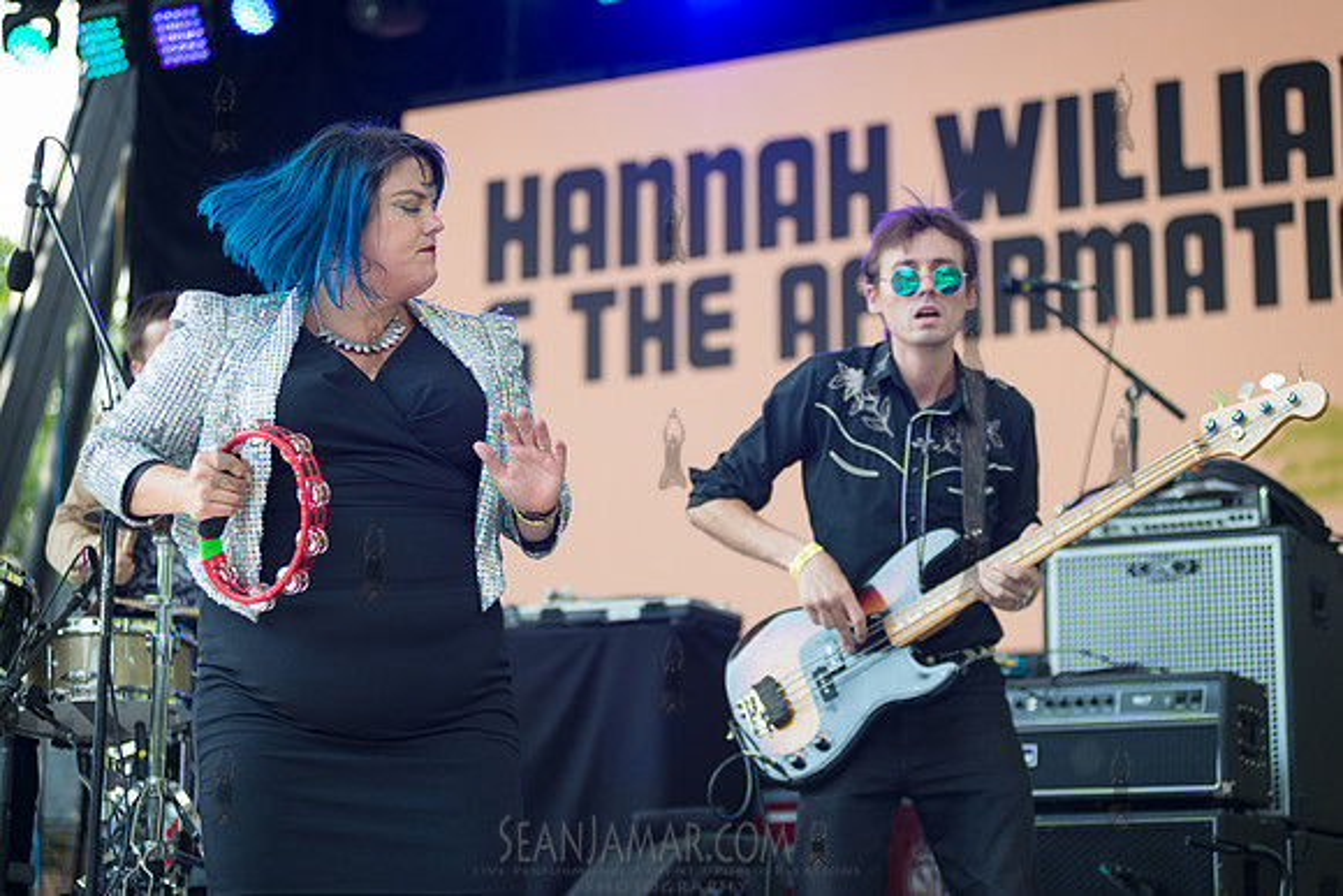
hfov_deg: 25.4
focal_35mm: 80
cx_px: 672
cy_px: 448
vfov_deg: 17.1
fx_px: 2985
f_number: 2.8
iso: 200
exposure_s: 1/500
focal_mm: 80
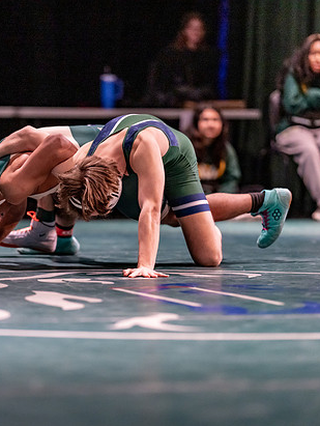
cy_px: 214
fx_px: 2412
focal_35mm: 196
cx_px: 79
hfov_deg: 7.6
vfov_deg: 10.1
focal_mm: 135
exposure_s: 1/800
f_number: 1.8
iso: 2000
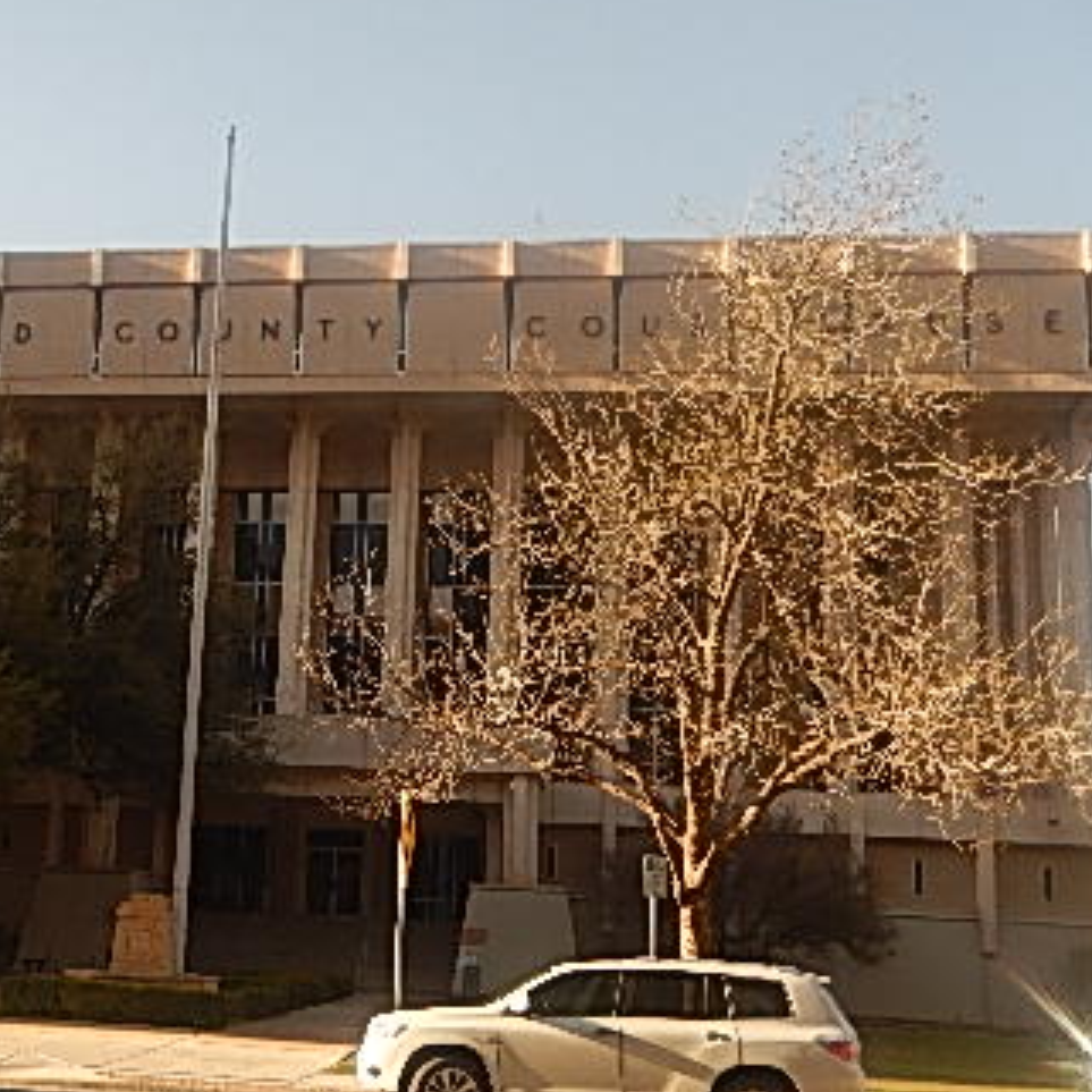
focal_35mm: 44
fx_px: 1570
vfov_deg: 38.3
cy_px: 602
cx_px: 313
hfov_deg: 37.7
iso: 125
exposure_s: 1/500
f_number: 3.4
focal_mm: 4.5
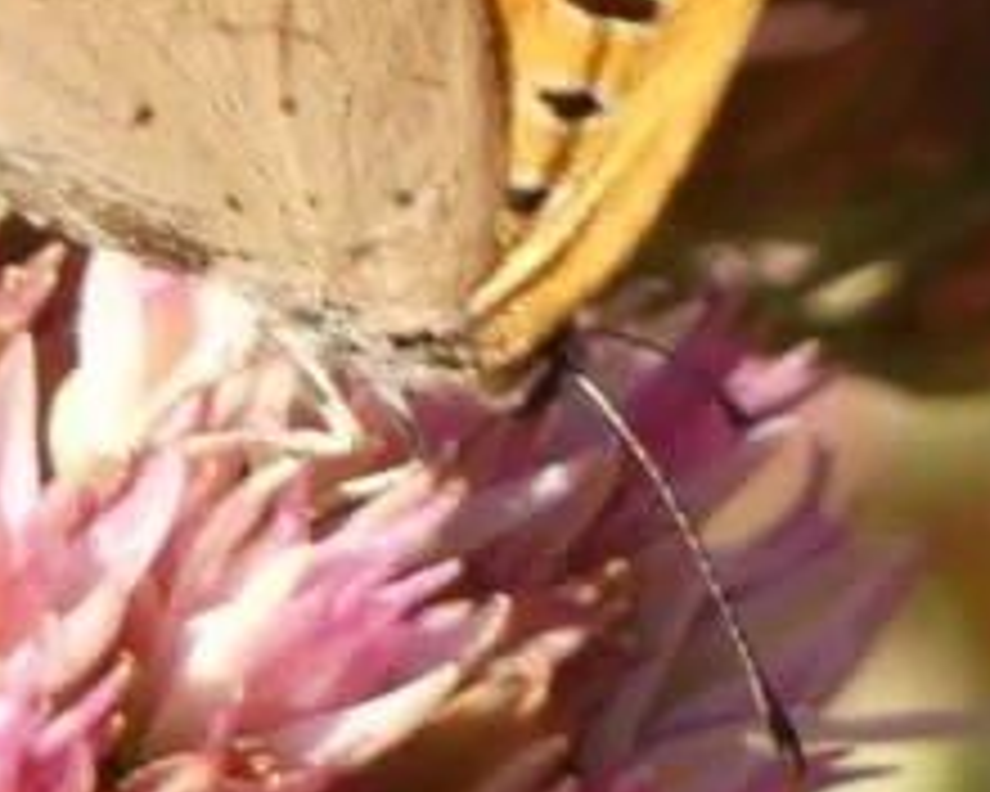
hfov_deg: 1.7
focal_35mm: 1134
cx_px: 315
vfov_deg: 1.4
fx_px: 33226
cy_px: 117
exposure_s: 1/80
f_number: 5.6
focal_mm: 71.7
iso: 100
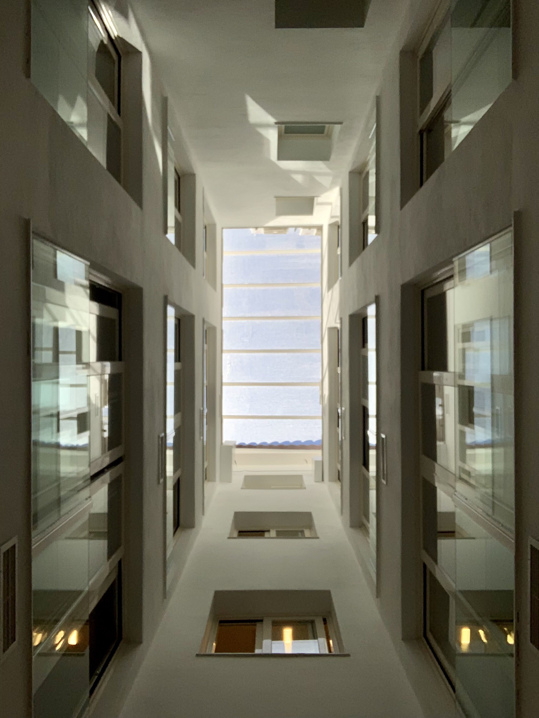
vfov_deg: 56.8
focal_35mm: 32
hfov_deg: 44.2
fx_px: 664
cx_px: 270
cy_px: 359
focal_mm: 2.87
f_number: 2.2
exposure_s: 1/966
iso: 16
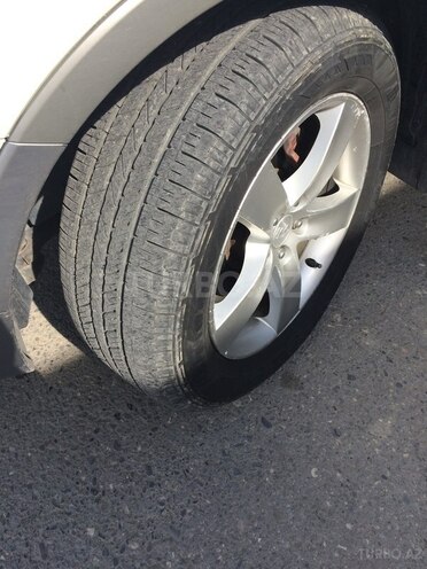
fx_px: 477
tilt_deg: -51.8
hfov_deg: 48.2
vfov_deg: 61.7
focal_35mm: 29
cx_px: 214
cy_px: 284
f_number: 2.2
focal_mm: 4.15
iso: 32
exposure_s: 1/1244
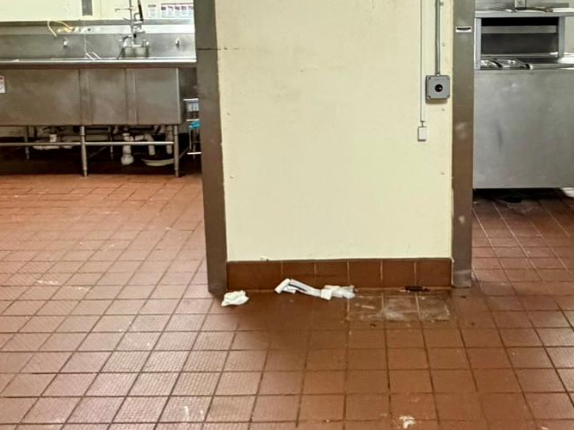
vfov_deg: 32.8
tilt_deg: -8.7
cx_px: 349
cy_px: 94
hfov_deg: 43.6
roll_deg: +1.0
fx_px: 713
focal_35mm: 43
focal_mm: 2.22
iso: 640
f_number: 2.2
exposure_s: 1/60
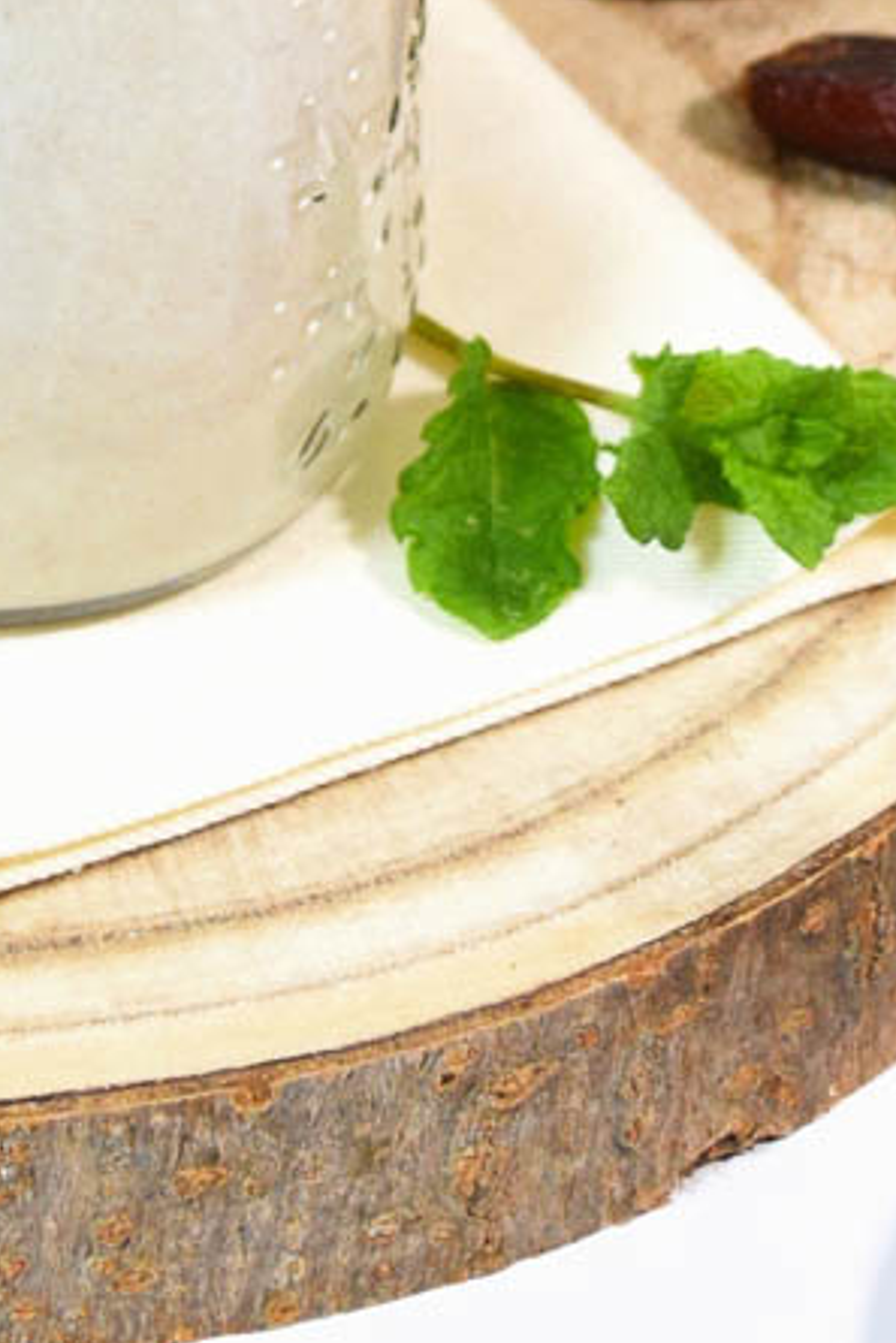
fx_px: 4625
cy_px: -423
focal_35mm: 124
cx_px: 202
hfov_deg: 11.0
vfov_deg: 15.7
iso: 800
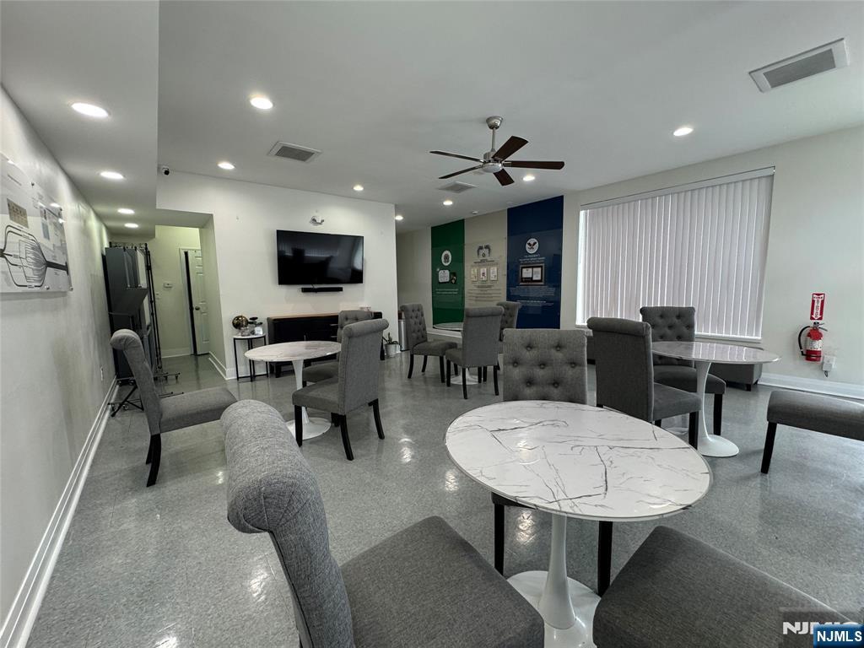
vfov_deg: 85.7
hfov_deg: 102.1
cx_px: 432
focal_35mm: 14
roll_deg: +0.6
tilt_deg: -6.8
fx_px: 349
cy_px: 324
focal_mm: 2.22
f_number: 2.2
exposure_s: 1/120
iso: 160
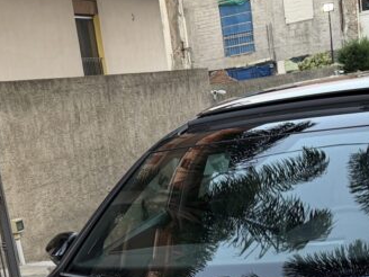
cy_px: 310
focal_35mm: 75
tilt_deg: -14.2
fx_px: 799
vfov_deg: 18.8
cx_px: 141
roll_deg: +8.4
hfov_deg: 25.9
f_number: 1.78
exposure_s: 1/121
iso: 200
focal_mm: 6.76
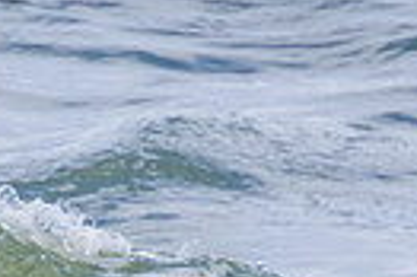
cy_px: 400
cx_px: -140
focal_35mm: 3555
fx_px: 41127
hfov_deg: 0.6
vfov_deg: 0.4
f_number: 11
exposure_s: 1/2000
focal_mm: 800
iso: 1000
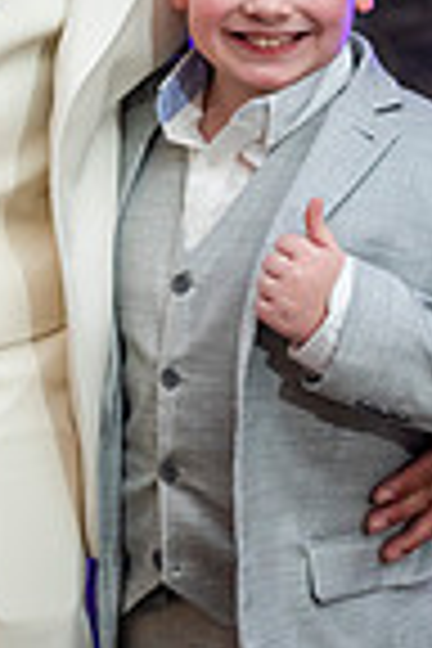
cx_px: 180
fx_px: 3924
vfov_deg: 9.3
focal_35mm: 218
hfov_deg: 6.3
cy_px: -194
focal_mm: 70
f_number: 3.5
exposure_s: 1/200
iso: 640
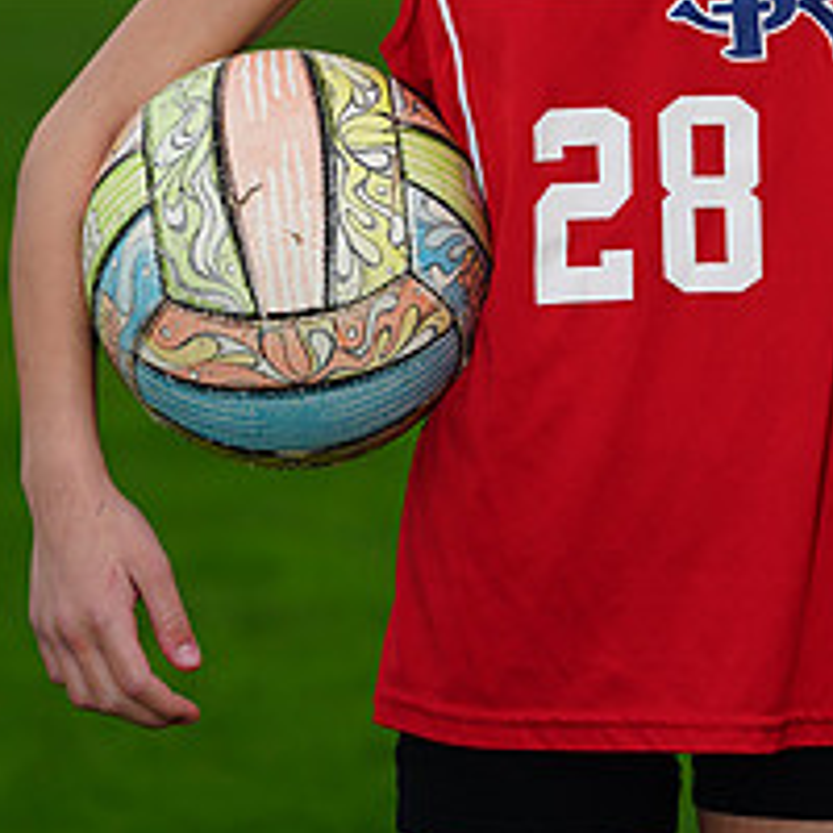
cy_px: -142
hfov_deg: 4.2
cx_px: 504
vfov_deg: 4.2
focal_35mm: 421
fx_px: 11462
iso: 200
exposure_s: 1/250
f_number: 5.6
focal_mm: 171
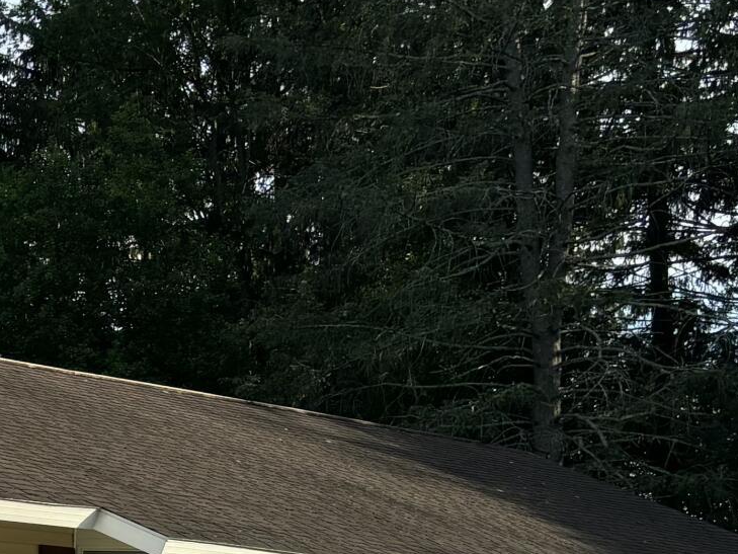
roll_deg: -1.8
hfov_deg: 16.2
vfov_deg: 13.3
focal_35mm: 107
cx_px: -492
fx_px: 2282
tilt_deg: -0.8
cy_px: 723
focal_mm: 5.96
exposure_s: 1/1295
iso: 50
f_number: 1.6
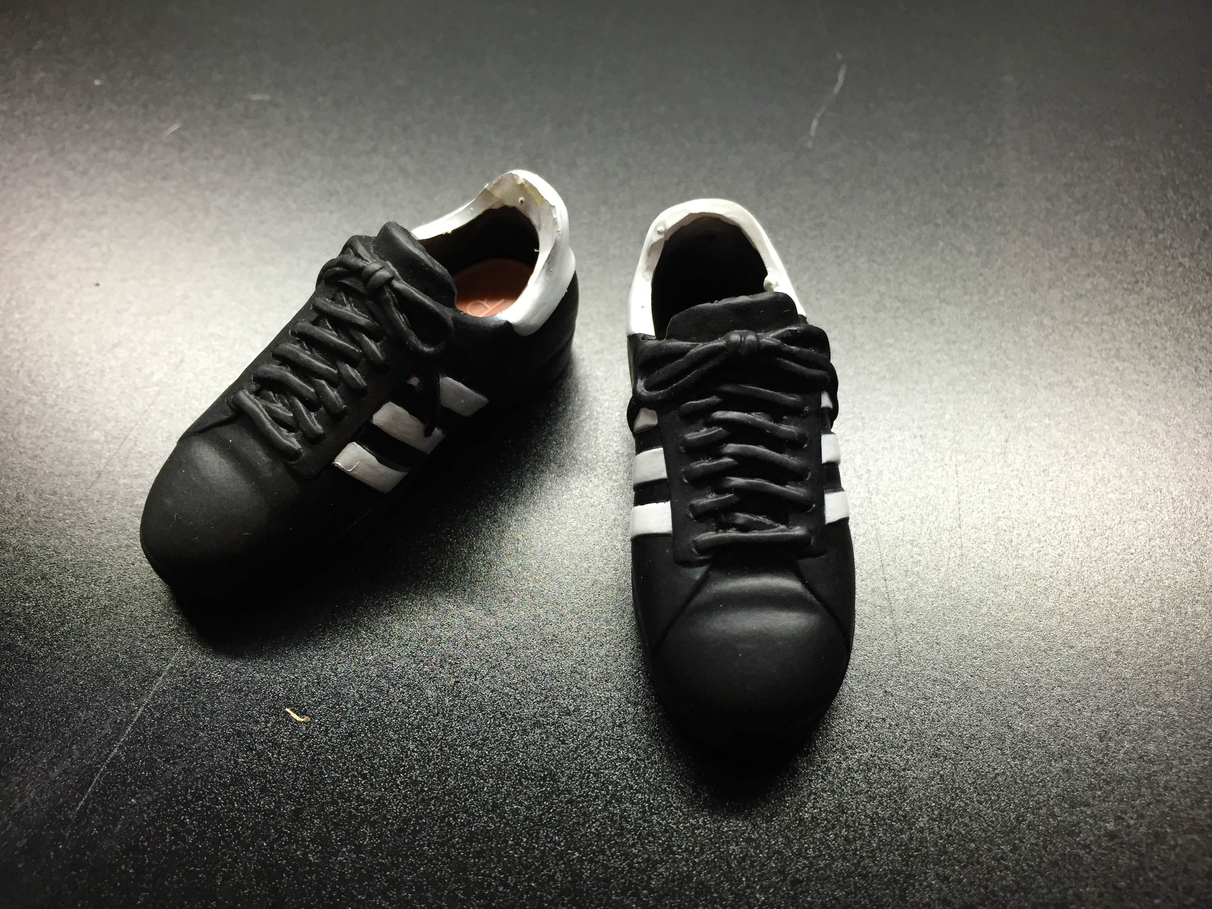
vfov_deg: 48.2
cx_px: 606
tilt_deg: -49.8
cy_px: 454
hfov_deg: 61.7
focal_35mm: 29
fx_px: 1015
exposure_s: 1/30
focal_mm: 4.15
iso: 80
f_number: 2.2
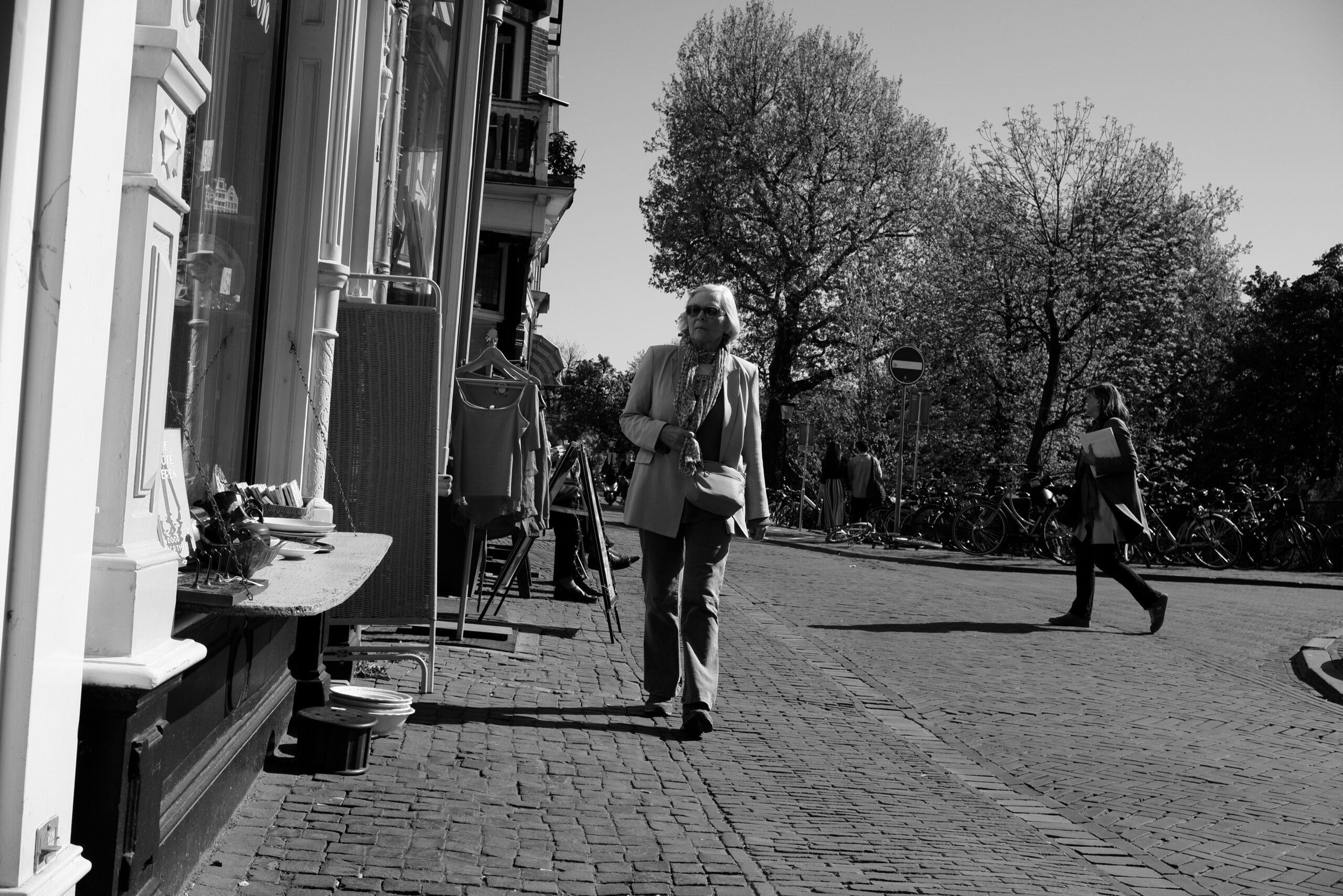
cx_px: 672
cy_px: 448
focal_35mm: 41
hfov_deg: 47.4
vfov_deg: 32.6
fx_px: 1530
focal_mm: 27
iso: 200
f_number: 7.1
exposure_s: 1/750
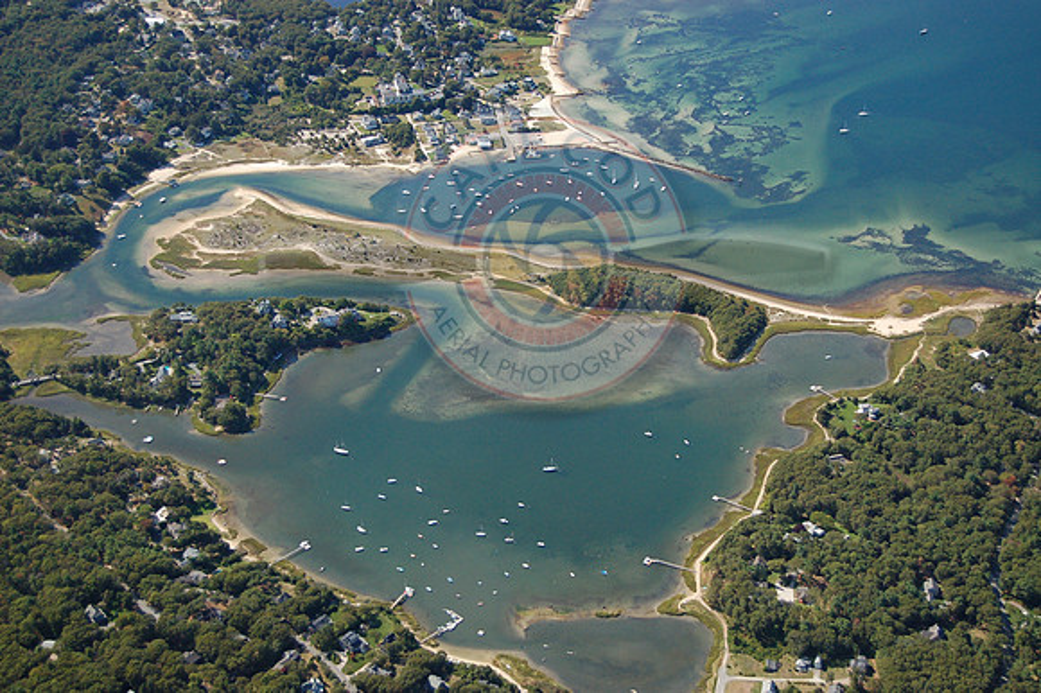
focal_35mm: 60
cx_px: 520
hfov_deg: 33.4
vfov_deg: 22.6
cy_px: 346
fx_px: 1734
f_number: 5
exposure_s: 1/500
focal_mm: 40
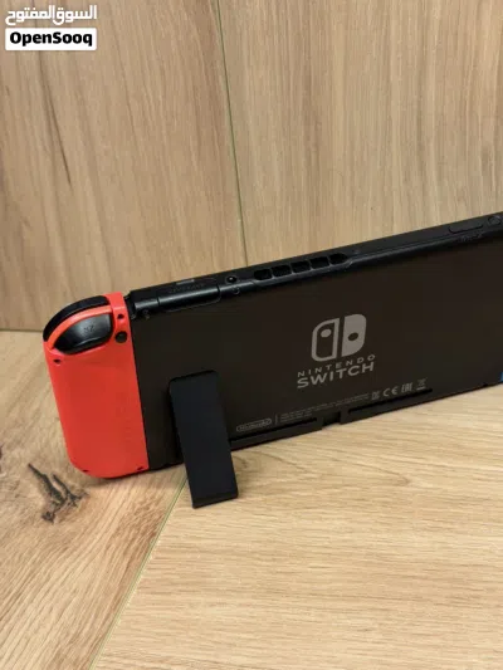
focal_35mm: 48
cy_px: 335
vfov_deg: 39.6
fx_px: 930
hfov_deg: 30.3
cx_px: 252
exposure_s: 1/50
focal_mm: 6.76
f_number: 1.78
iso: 160
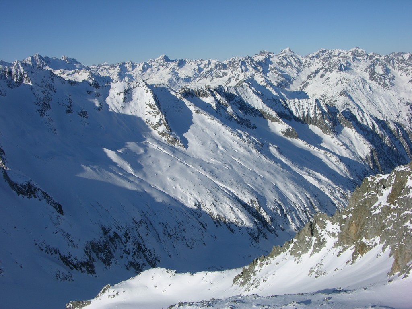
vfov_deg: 40.7
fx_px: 417
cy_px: 154
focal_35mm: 35
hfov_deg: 52.6
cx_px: 206
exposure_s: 1/376
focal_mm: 8.9
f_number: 8
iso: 50
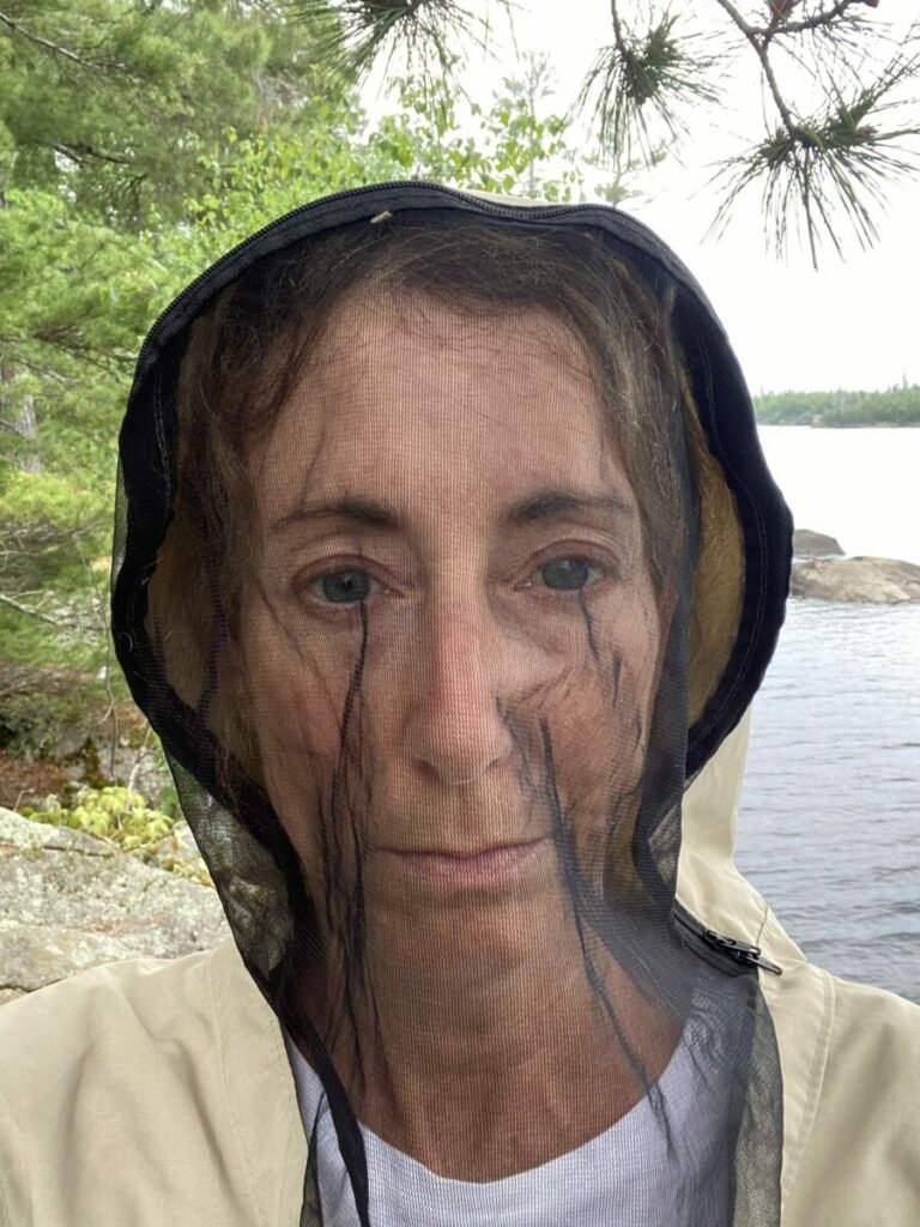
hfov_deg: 46.8
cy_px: 614
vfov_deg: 60.0
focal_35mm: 30
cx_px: 460
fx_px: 1063
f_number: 2.2
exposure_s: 1/80
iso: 100
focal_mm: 2.71
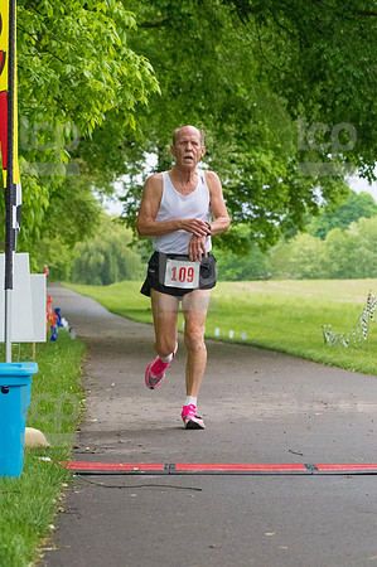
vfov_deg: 14.5
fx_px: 2236
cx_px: 188
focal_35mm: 142
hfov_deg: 9.6
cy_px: 284
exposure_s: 1/1250
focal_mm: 95
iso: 6400
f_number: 5.6
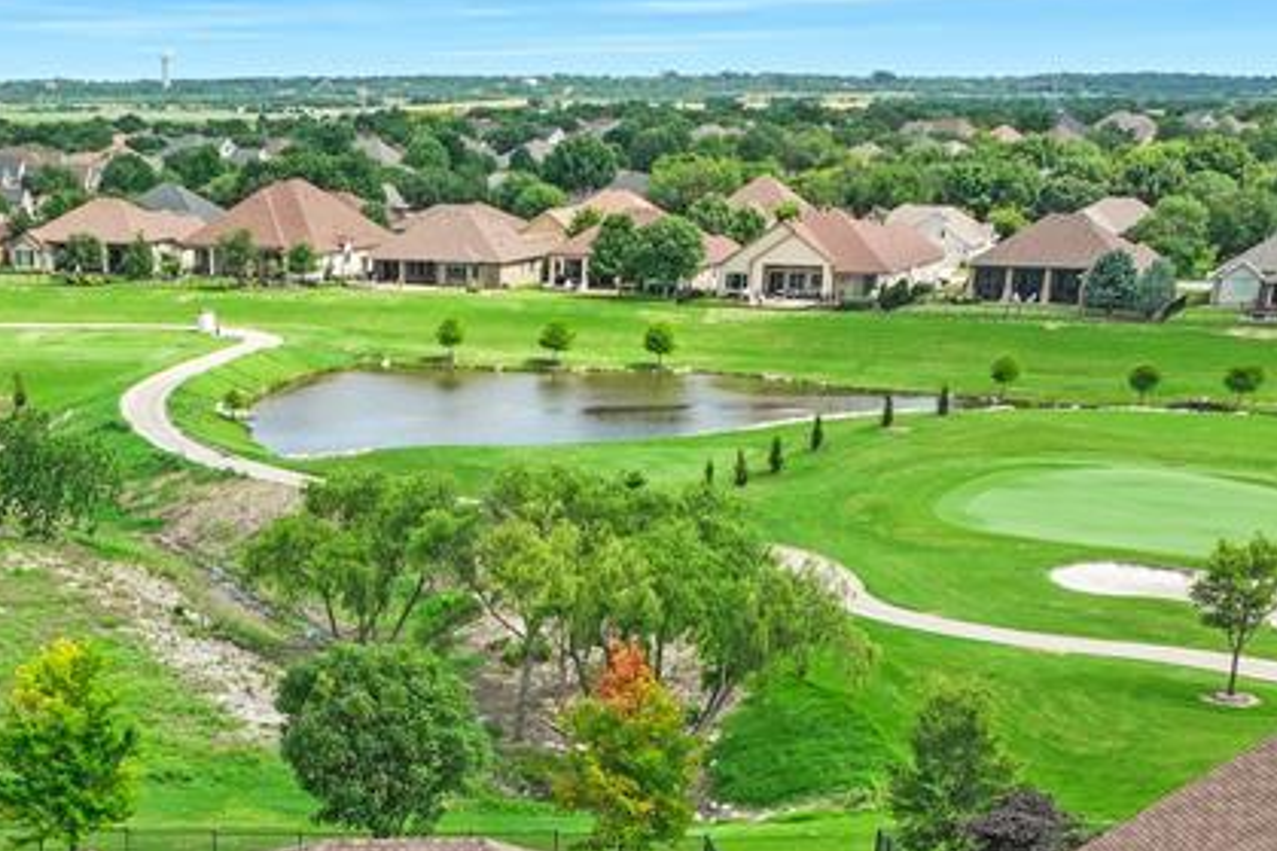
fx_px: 2163
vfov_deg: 20.1
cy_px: 1151
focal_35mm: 61
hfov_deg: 32.2
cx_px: 308
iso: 110
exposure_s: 1/2000
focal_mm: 12.29
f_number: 2.8
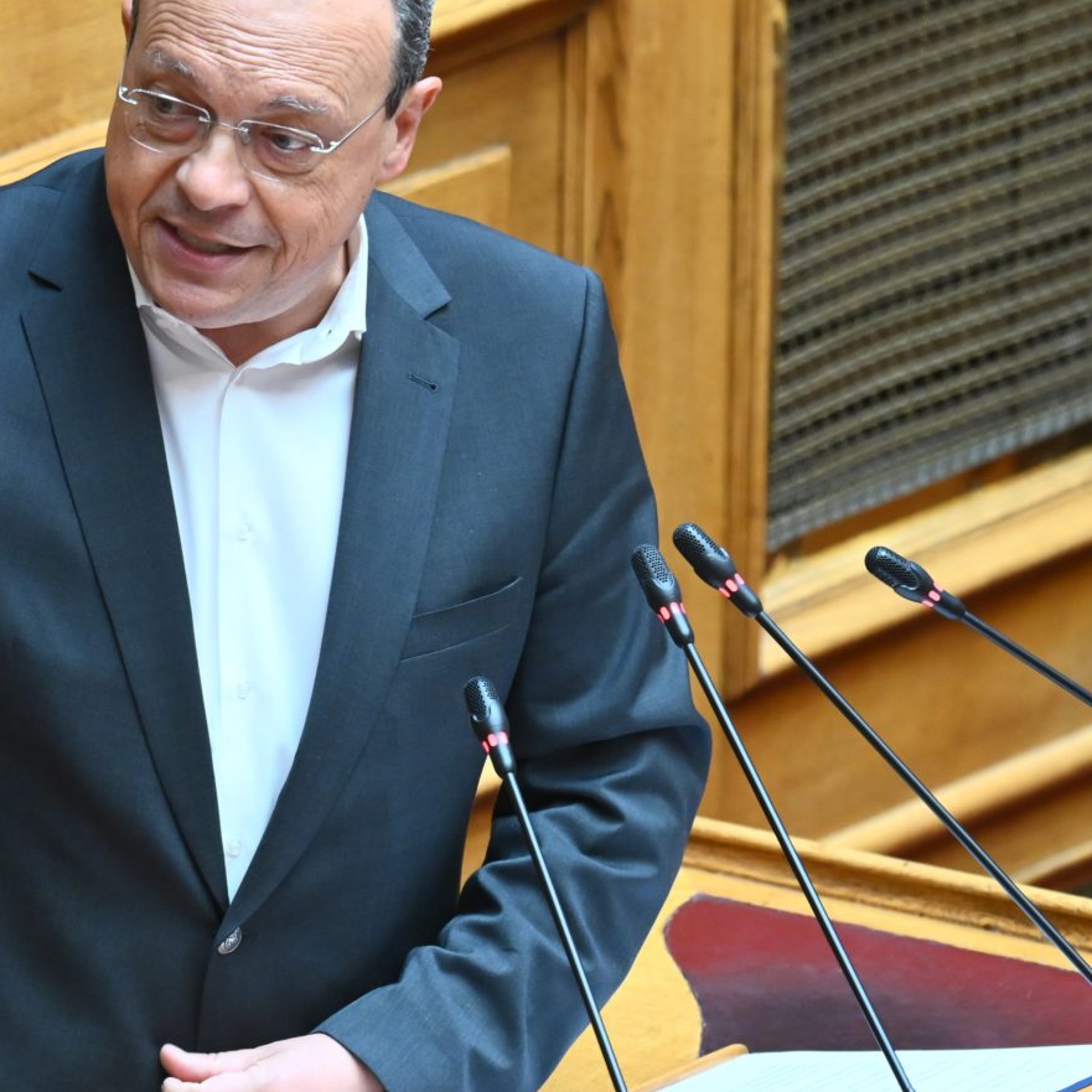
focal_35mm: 652
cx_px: 82
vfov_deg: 2.7
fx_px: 23270
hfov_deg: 2.7
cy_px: 535
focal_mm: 330
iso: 2200
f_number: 6
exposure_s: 1/231
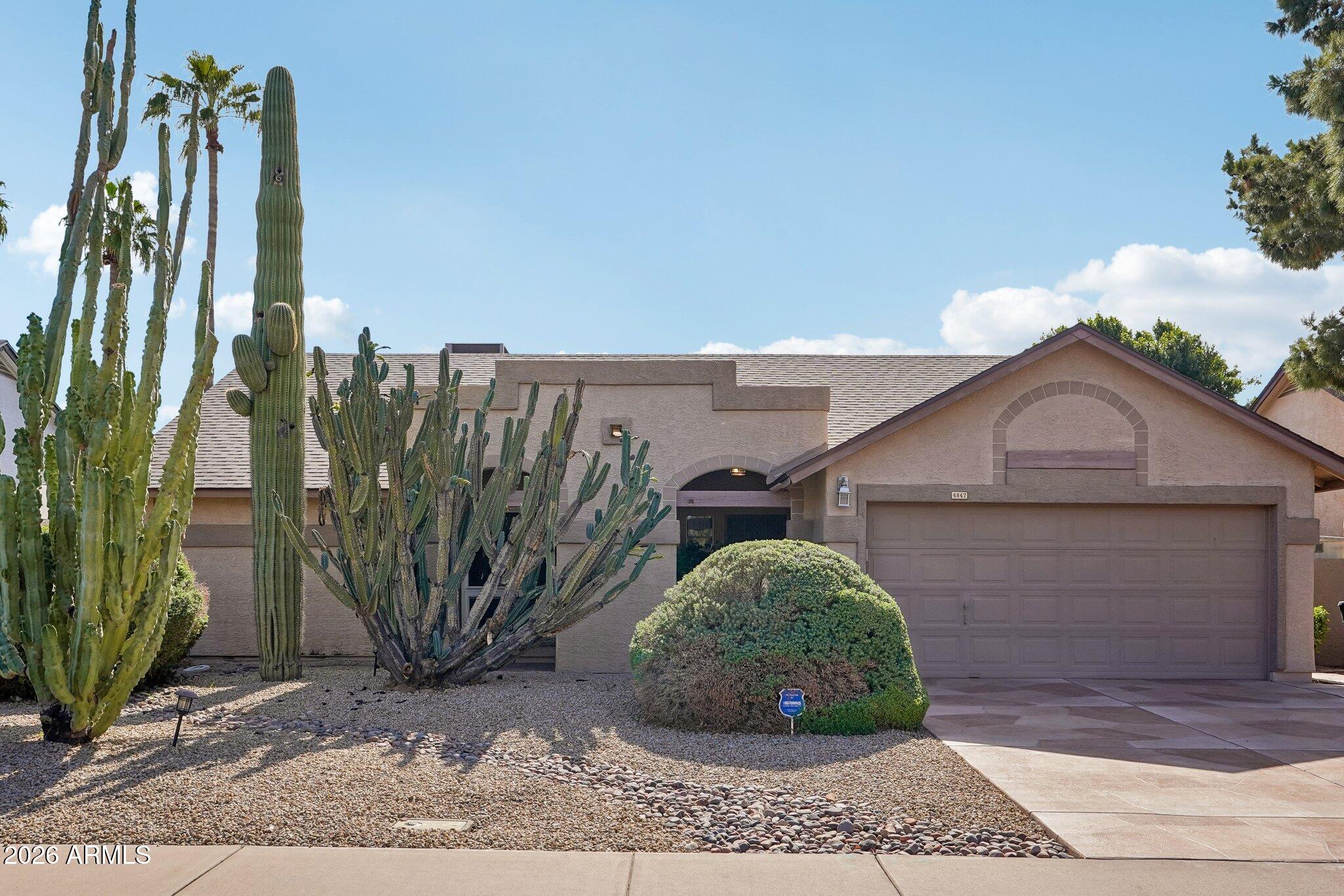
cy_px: 448
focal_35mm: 30
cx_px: 672
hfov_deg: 62.8
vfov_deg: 44.3
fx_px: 1101
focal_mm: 29.5
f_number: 8
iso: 400
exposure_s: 1/800
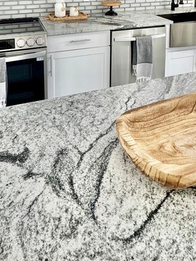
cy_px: -9
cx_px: 98
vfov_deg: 46.1
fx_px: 241
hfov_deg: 44.2
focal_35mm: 32
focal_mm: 2.22
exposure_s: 1/120
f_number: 2.2
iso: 160
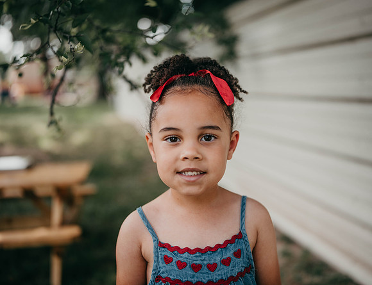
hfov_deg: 48.1
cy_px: 142
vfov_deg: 37.9
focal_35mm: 38
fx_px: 416
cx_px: 214
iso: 50
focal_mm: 35
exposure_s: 1/1250
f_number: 1.4
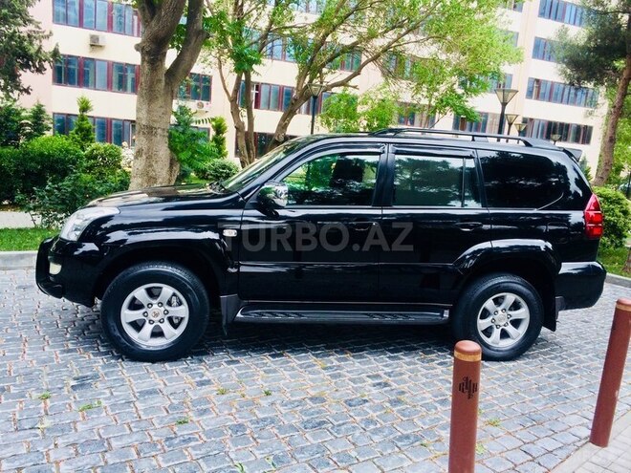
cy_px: 236
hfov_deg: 61.7
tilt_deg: -10.1
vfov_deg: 48.2
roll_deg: -4.0
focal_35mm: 29
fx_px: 529
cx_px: 316
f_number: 2.2
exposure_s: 1/622
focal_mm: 4.15
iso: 32
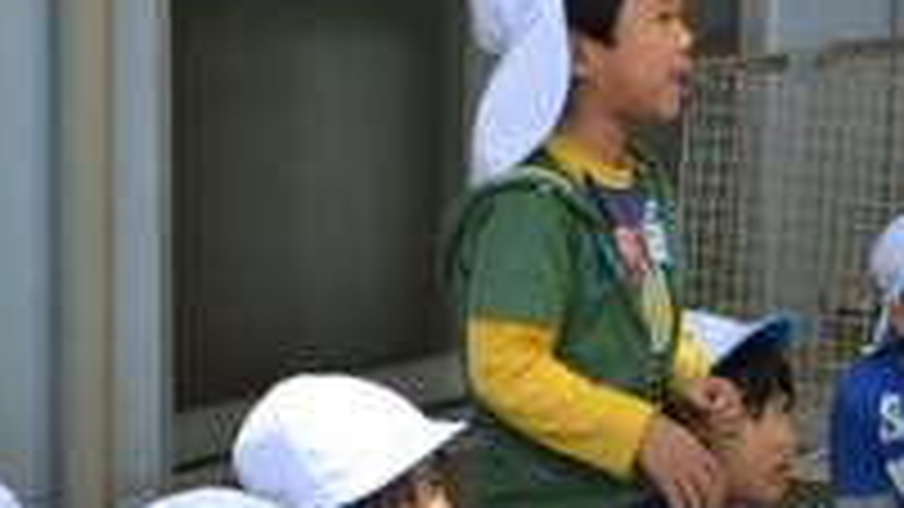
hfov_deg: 14.3
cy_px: 402
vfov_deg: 8.1
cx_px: 567
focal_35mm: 150
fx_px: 3595
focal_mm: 48
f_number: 5.6
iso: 250
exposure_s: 1/125
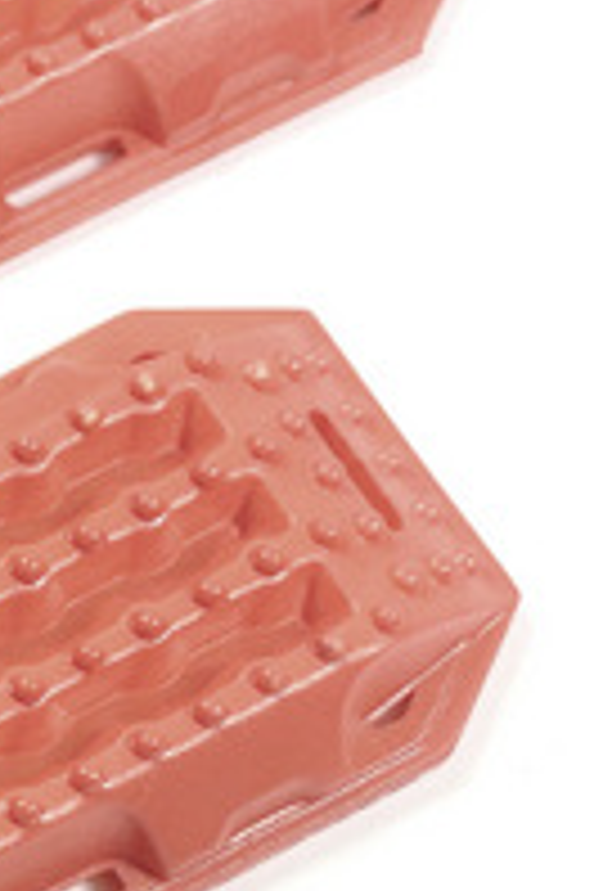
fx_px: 2698
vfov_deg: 18.5
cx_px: -464
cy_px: 738
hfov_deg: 11.7
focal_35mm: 109
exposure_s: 1/644
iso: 32
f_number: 1.8
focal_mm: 4.25
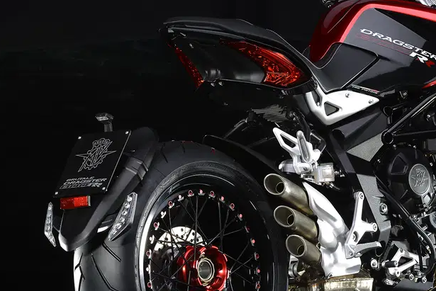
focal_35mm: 312
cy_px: 158
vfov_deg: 4.4
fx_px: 3781
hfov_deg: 6.6
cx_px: 375
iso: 50
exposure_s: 1/100
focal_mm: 160
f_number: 11
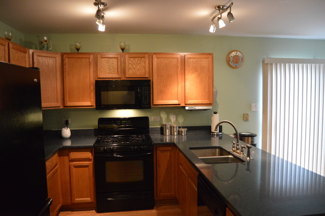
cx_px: 162
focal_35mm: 27
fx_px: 244
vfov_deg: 47.9
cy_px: 108
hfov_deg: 67.4
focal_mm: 18
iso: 3200
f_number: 3.5
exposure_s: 1/100
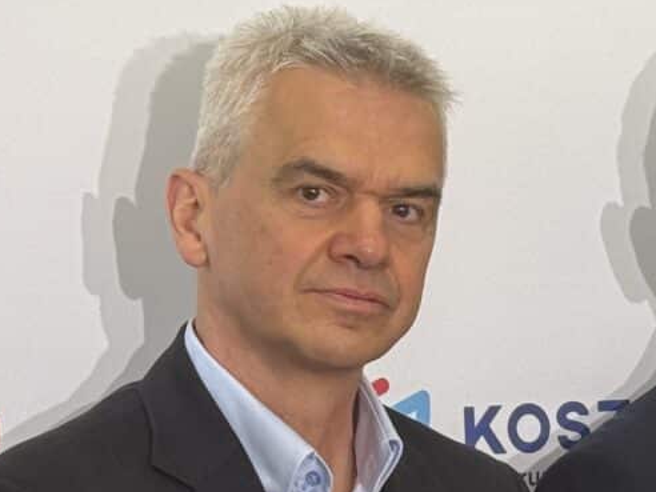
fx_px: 3790
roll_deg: +2.3
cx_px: 645
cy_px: 465
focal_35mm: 200
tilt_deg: -2.1
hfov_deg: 9.8
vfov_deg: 7.4
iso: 50
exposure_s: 1/50
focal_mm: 6.76
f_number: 1.78
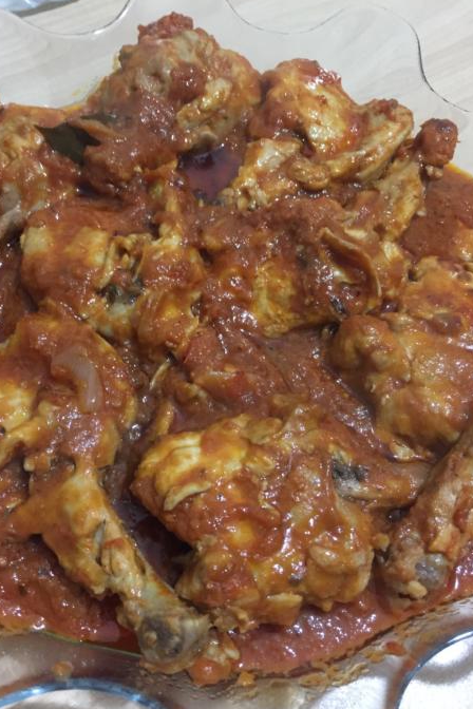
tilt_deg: -57.7
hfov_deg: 42.3
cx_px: 210
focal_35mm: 31
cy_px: 356
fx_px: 611
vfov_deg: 60.3
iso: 250
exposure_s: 1/17
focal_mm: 4.15
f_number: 2.2
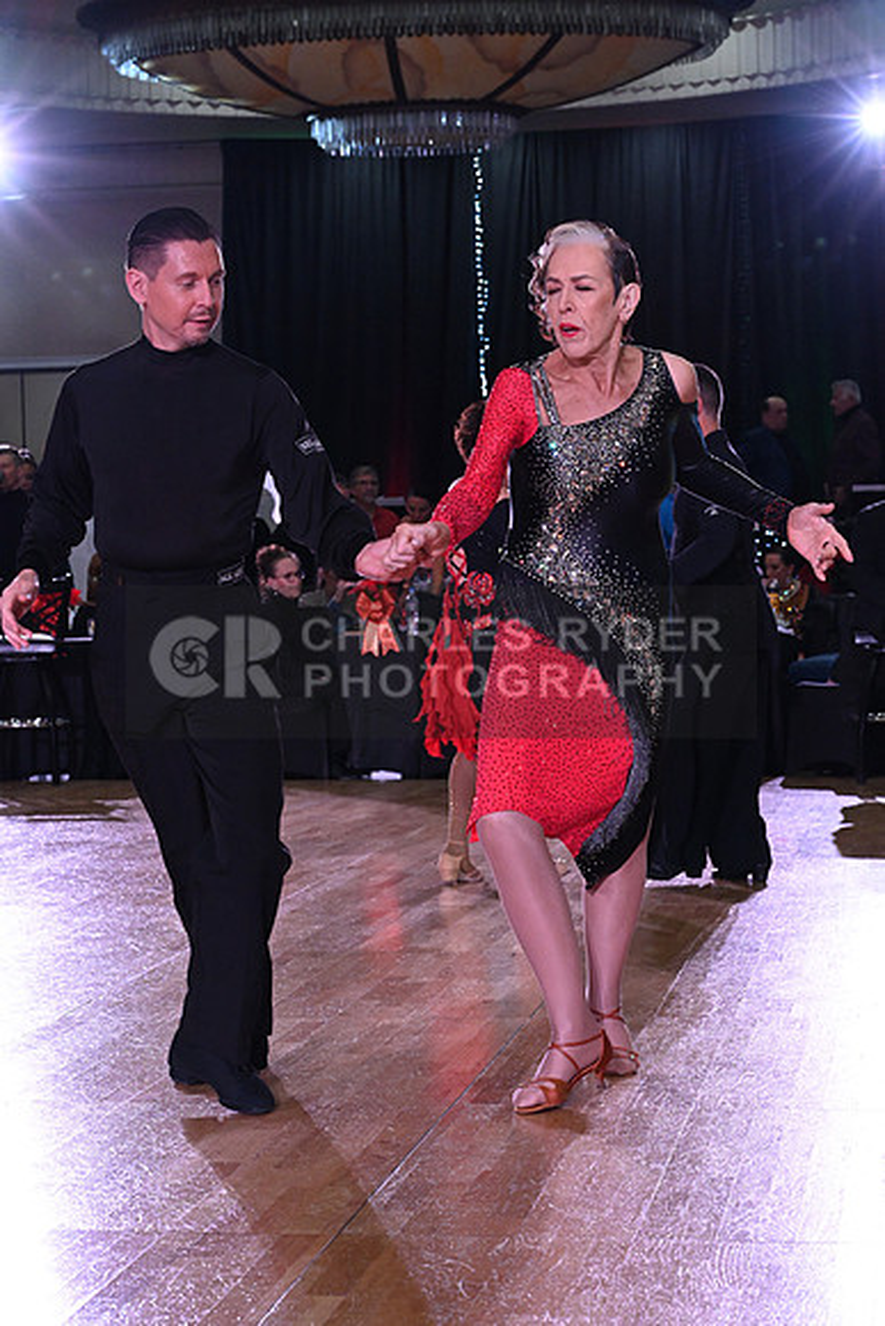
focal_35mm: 72
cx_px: 442
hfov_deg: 18.9
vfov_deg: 28.1
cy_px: 663
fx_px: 2653
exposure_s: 1/320
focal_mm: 72
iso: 5000
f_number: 8
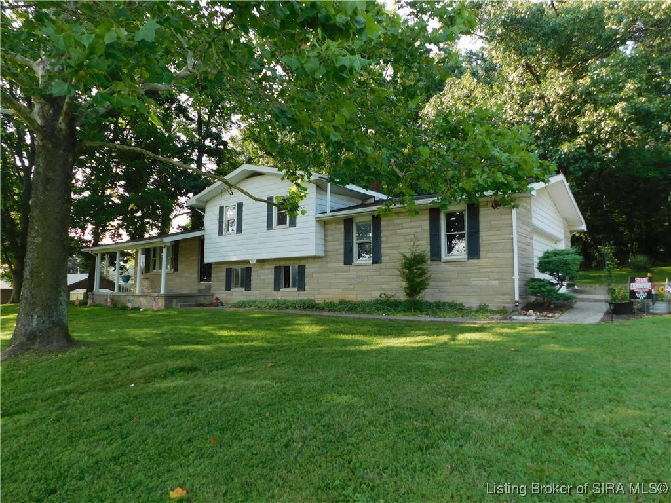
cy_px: 252
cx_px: 336
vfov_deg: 58.9
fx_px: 446
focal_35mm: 23
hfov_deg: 73.9
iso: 125
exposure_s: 1/250
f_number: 3
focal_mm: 4
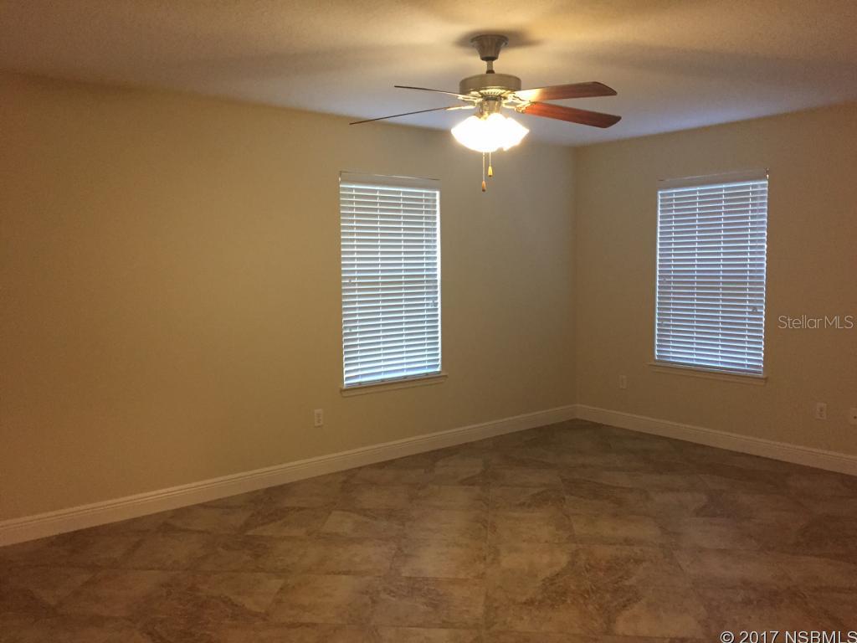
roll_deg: +0.7
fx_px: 718
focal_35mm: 29
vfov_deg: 48.2
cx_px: 428
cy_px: 322
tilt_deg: -5.6
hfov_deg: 61.7
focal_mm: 4.15
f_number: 2.2
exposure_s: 1/30
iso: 250
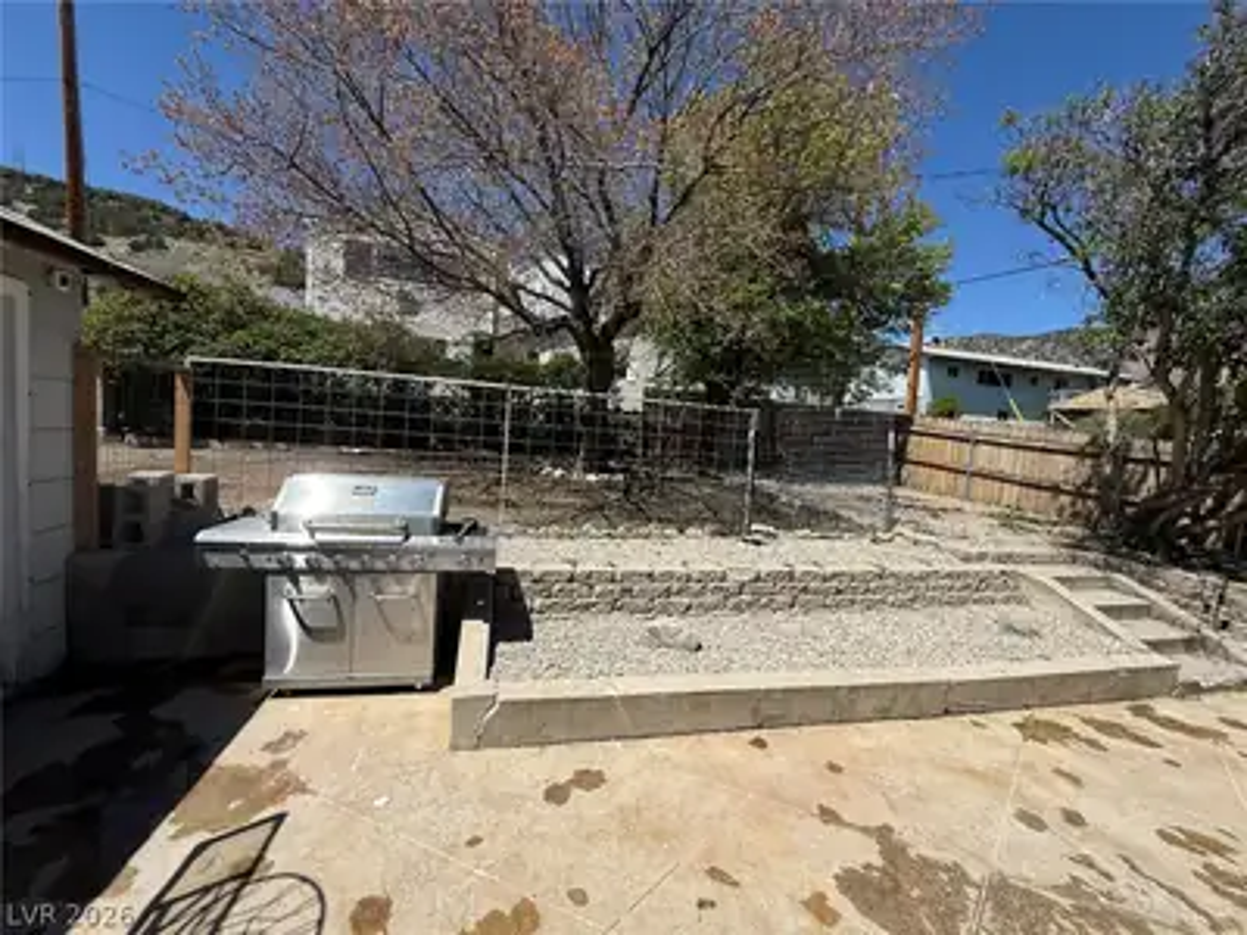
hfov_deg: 102.1
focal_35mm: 14
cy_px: 468
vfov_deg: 85.7
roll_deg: -4.4
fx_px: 504
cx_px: 624
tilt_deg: -5.4
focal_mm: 2.22
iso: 50
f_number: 2.2
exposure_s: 1/2320
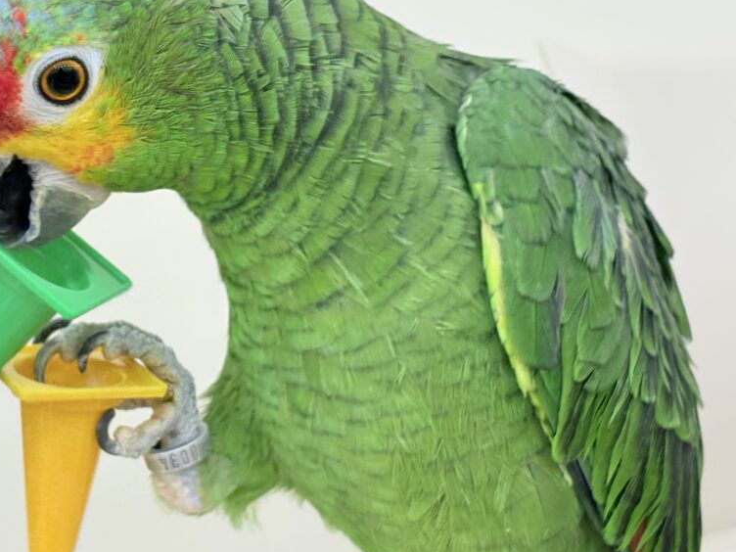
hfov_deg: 23.5
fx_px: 1765
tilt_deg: -2.5
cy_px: 188
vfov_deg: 17.7
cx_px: 258
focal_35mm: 83
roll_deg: +1.7
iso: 100
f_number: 1.6
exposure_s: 1/100
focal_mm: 5.96
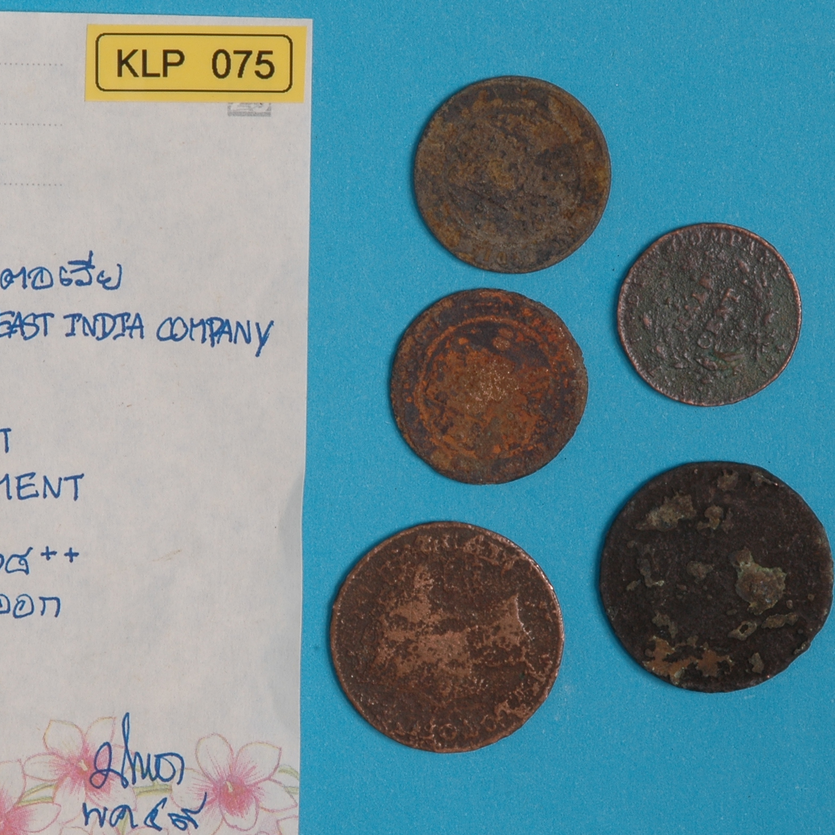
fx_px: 4667
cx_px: 394
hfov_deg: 10.2
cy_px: 457
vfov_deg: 10.2
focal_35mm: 171
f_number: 25
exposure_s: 1/6
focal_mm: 70
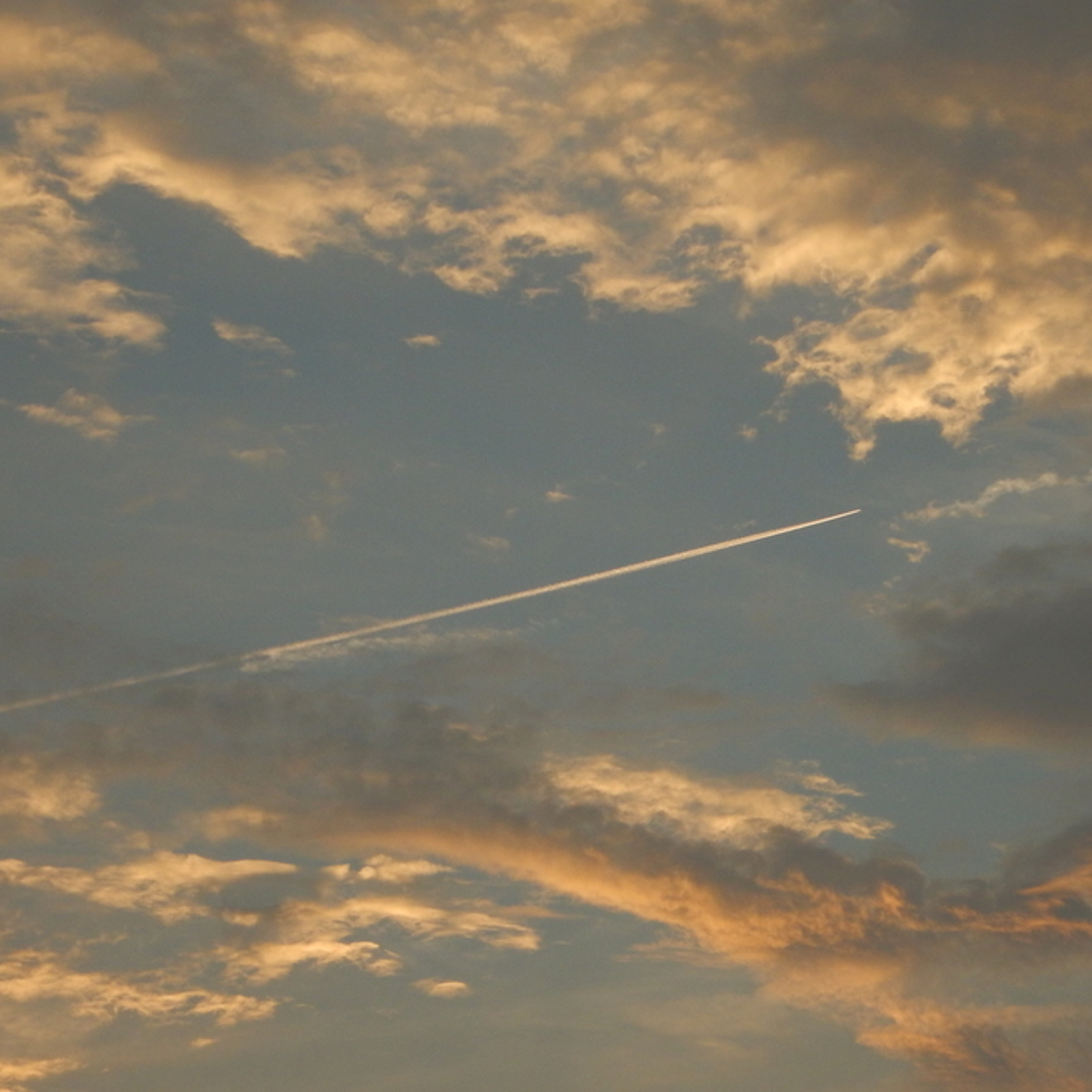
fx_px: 3498
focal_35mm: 98
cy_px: 528
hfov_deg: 17.7
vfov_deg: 17.7
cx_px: 655
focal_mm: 11
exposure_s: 1/500
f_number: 4.4
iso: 125
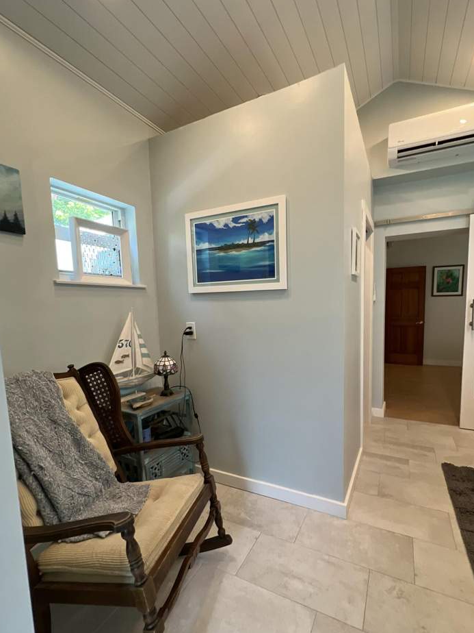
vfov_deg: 98.0
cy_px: 337
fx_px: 274
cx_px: 263
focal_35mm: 15
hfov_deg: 81.5
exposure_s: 1/120
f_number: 1.8
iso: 160
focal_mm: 1.57
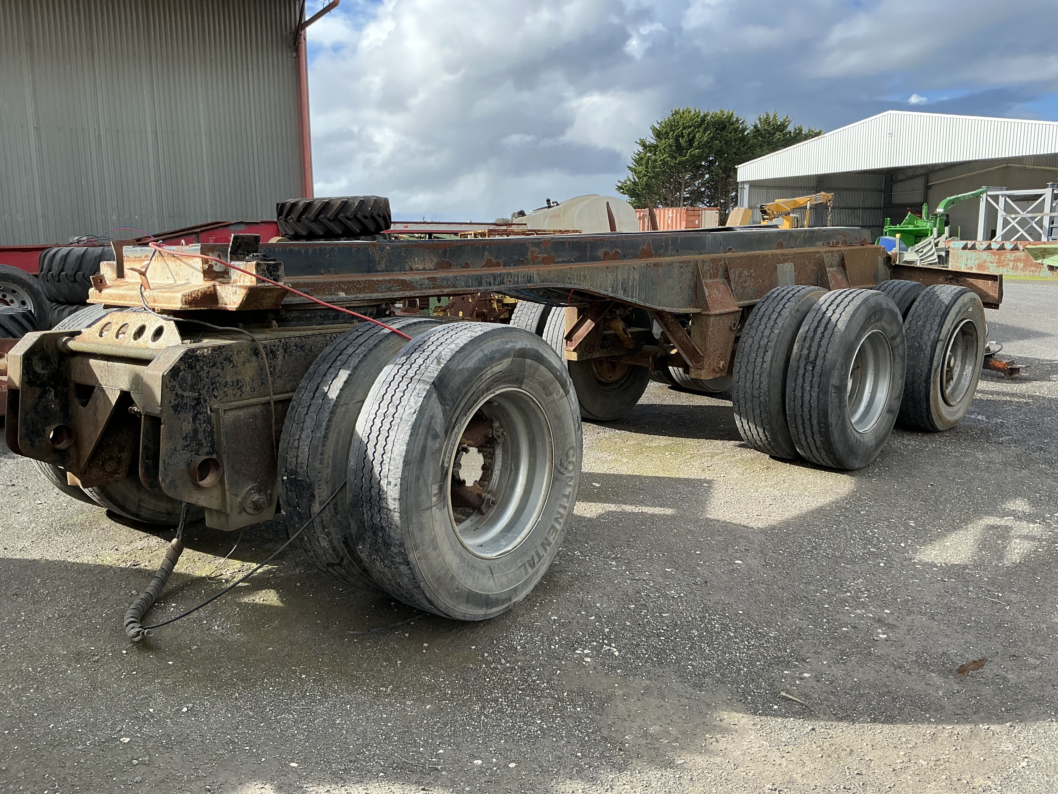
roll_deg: +0.5
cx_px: 529
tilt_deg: -9.4
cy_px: 397
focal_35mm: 28
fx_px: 856
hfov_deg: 63.4
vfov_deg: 49.7
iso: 25
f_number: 1.8
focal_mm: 3
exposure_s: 1/568
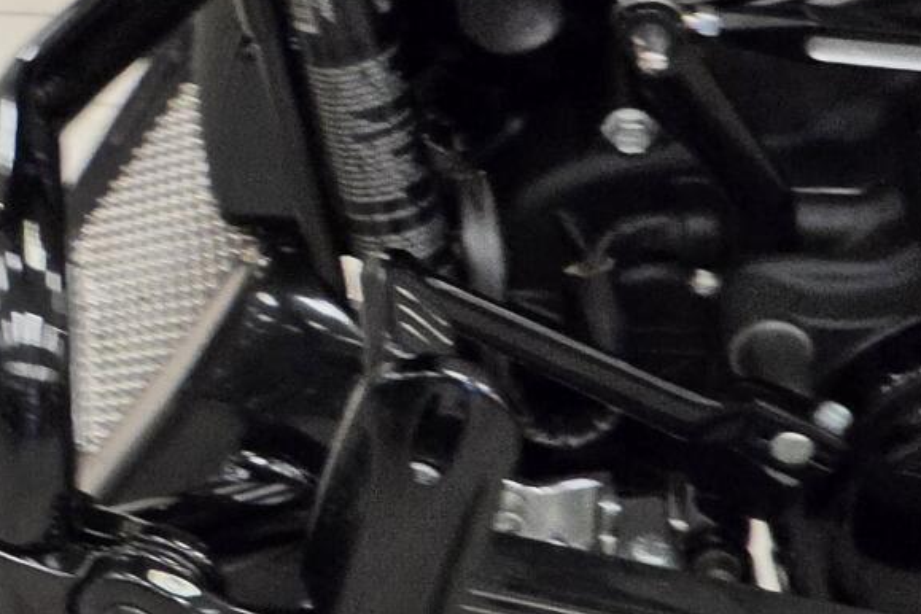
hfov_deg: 8.1
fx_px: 6344
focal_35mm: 248
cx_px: -558
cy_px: 3
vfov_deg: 5.5
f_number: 2.4
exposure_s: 1/120
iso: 320
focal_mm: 7
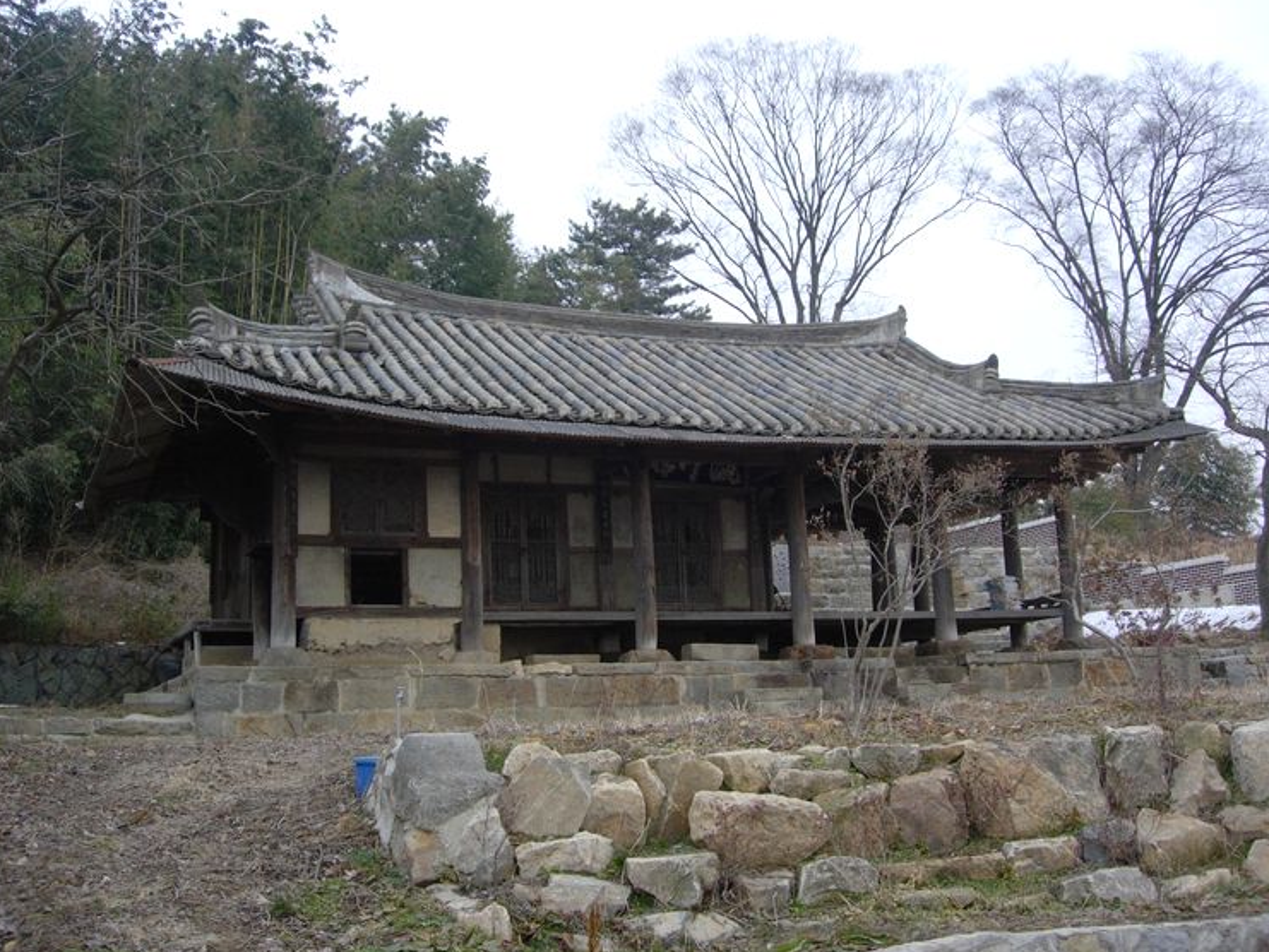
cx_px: 640
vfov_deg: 35.1
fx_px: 1503
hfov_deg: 45.8
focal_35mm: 41
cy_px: 467
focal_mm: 7.8
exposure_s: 1/483
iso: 64
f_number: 2.8
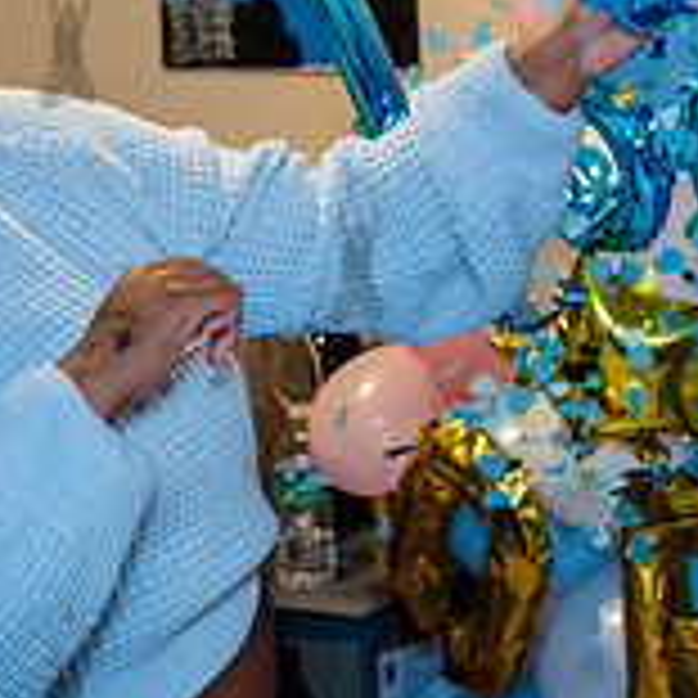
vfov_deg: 15.5
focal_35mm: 111
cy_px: 27
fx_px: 2532
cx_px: 932
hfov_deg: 14.9
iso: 6400
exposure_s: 1/320
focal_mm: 35
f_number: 4
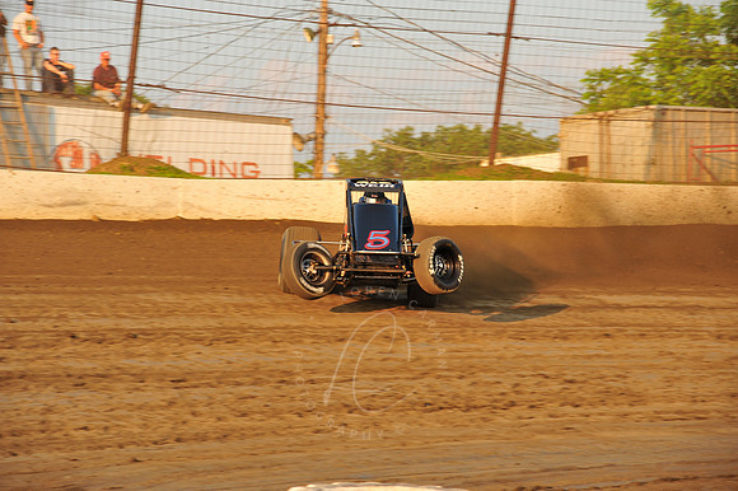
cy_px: 246
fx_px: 3176
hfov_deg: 13.3
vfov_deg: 8.8
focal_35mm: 155
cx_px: 369
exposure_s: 1/320
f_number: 8
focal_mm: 155
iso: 400
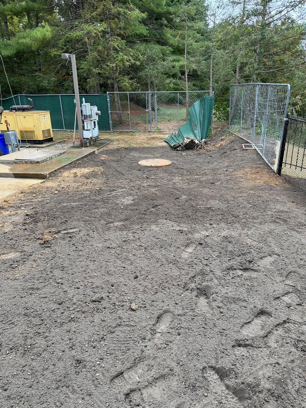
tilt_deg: -20.2
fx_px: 283
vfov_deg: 71.6
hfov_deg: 56.8
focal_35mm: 24
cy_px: 204
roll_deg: +1.3
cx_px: 153
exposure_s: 1/390
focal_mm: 6.86
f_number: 1.78
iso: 80
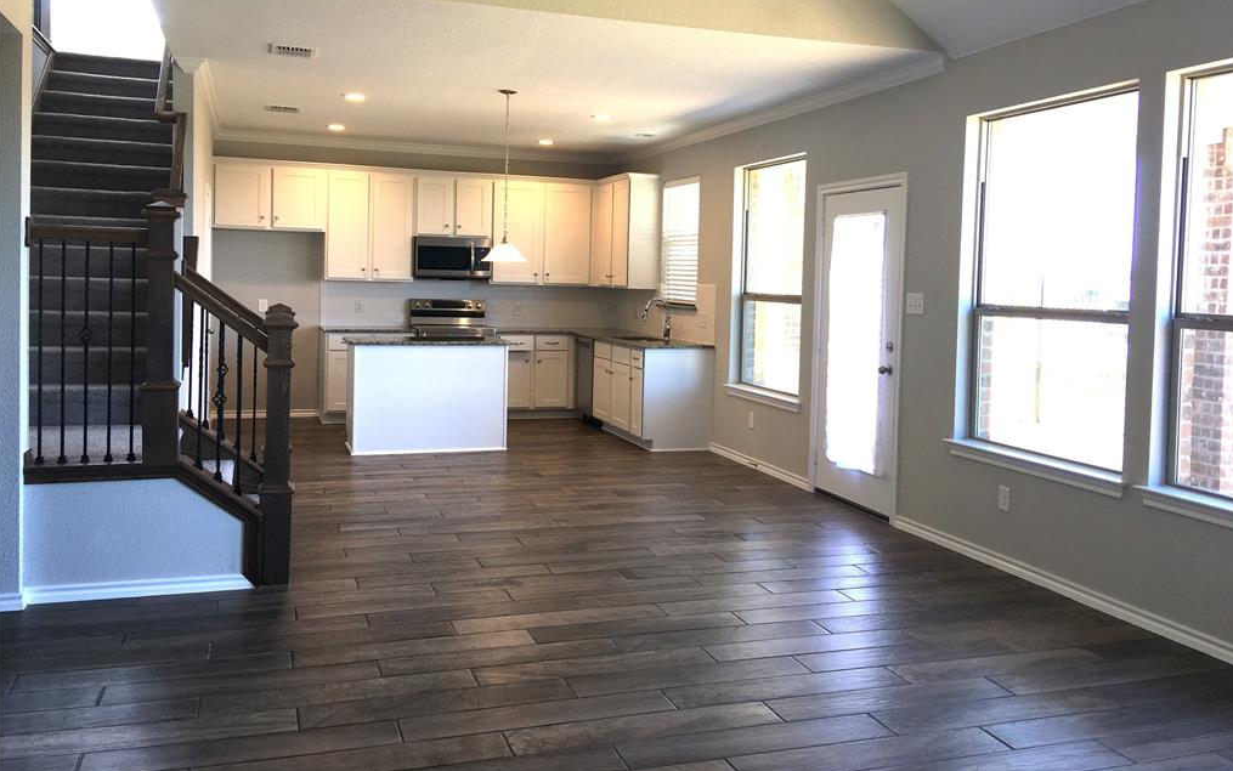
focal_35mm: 31
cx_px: 617
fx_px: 1042
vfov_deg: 40.5
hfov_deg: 61.2
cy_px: 319
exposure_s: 1/40
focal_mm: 4.15
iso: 25
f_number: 2.2
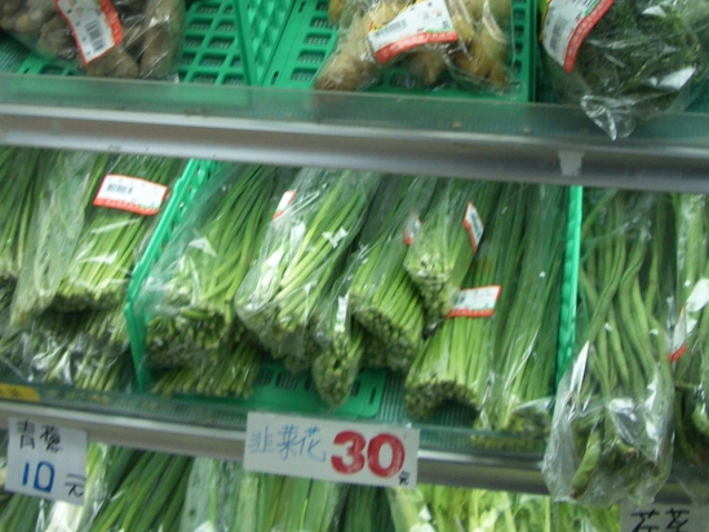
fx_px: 1045
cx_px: 306
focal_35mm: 51
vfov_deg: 28.2
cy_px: 146
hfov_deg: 37.4
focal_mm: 5.8
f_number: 2.6
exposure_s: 1/80
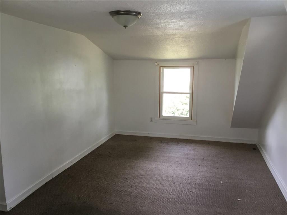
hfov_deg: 58.4
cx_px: 144
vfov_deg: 45.4
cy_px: 108
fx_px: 257
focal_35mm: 31
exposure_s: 1/30
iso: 64
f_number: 2.4
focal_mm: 3.3
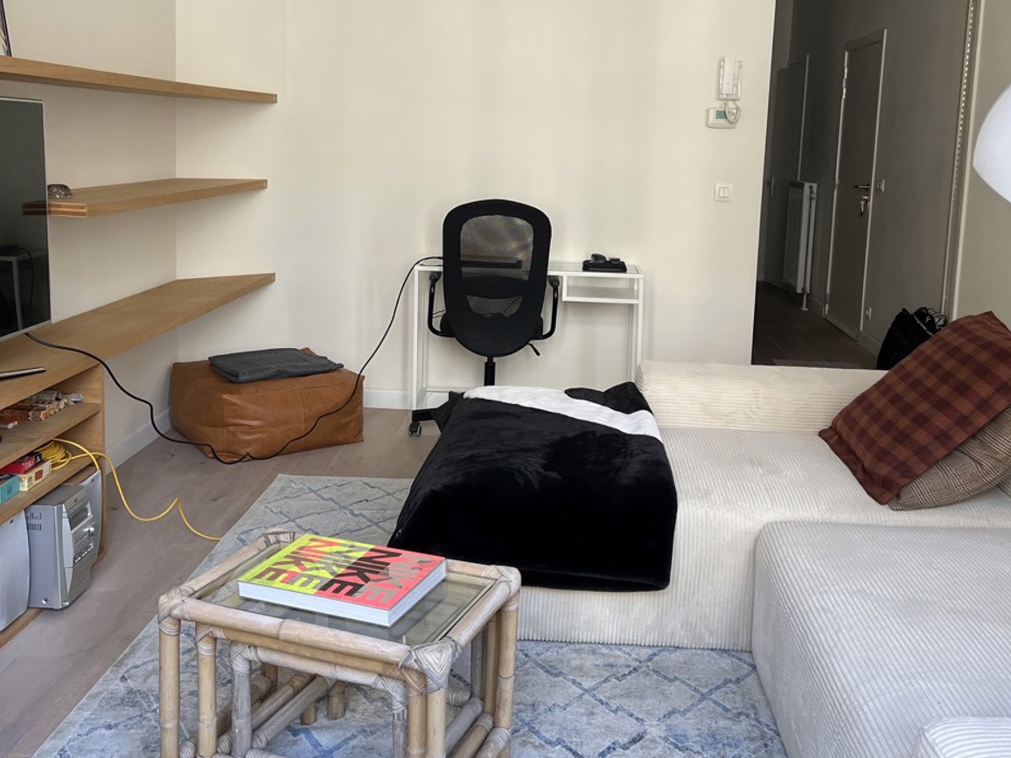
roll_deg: -2.2
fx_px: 1051
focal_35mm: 36
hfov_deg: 51.3
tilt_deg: -6.9
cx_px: 540
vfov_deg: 39.3
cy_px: 264
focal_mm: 5.7
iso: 100
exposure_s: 1/121
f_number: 1.5
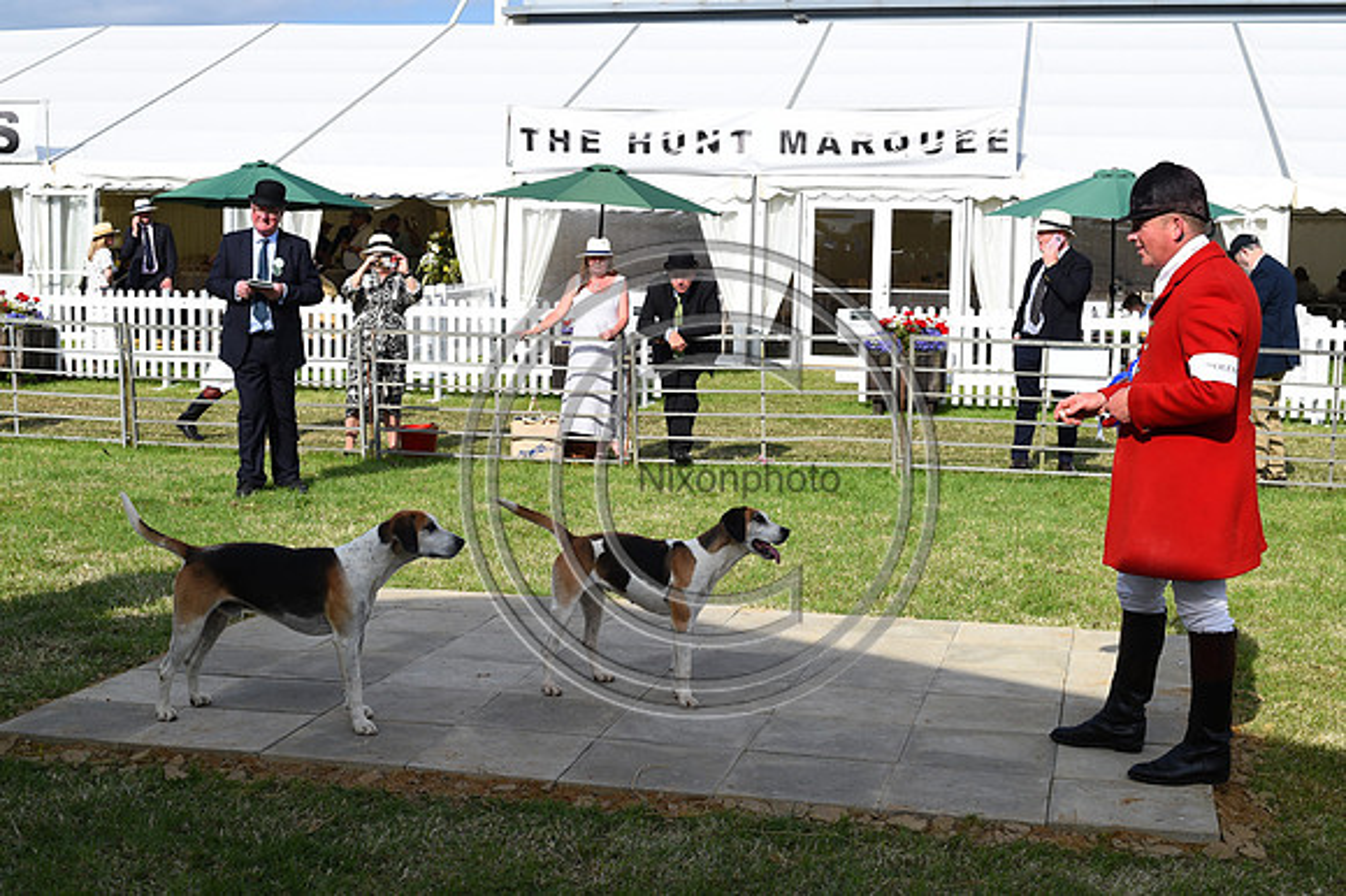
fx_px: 1868
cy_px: 448
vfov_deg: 27.0
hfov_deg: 39.6
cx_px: 673
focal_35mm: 50
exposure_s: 1/1250
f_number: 10
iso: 560
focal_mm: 50
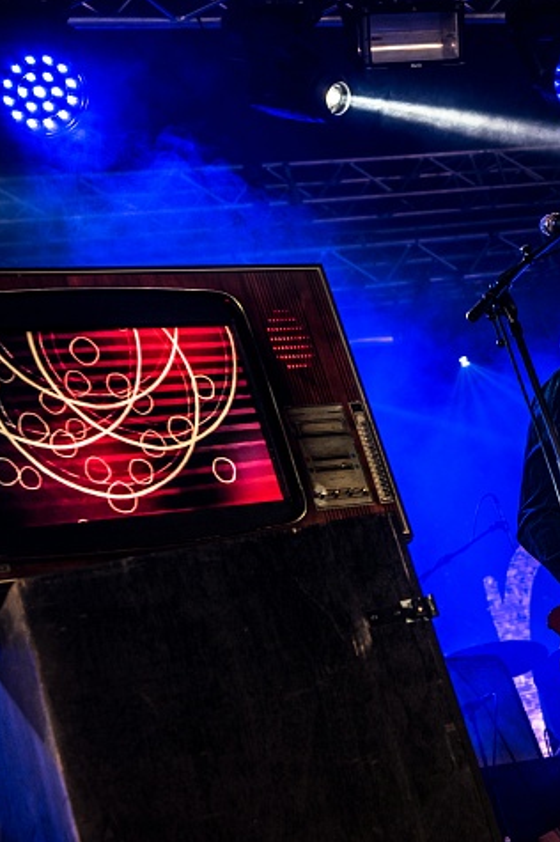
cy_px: 417
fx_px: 1986
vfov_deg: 23.9
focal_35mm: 85
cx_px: 560
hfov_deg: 15.7
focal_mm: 56
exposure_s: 1/100
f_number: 4.5
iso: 400
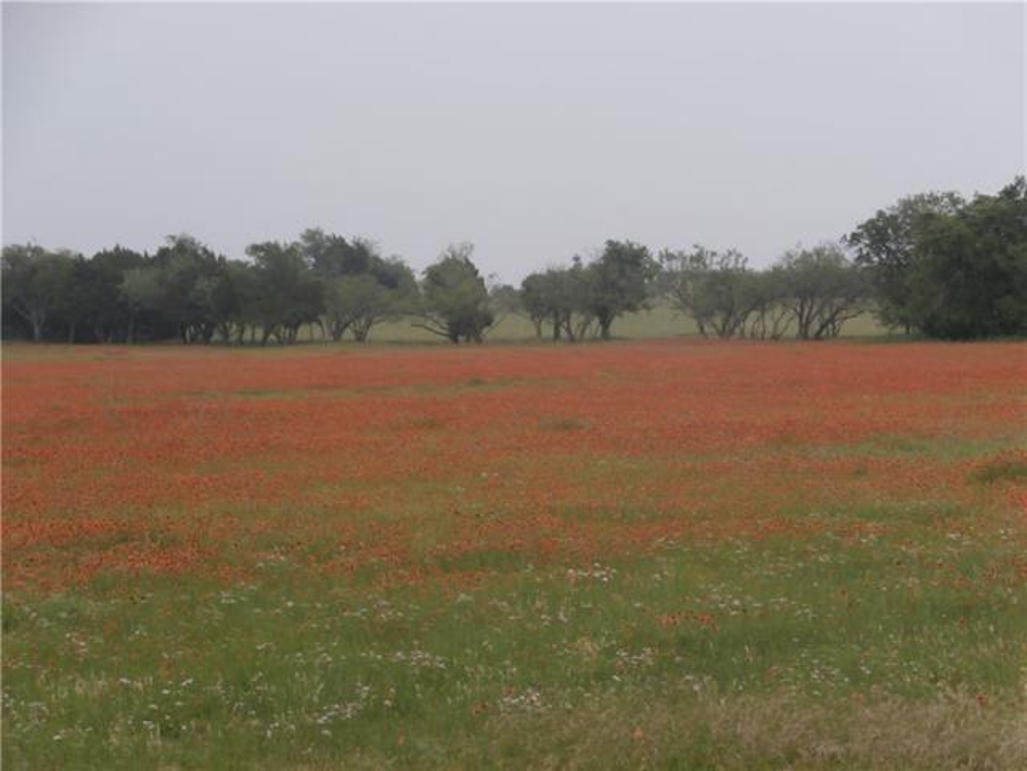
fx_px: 3264
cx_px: 514
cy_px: 386
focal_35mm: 110
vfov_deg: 13.5
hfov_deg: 17.9
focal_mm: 19.54
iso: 125
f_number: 5.4
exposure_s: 1/80
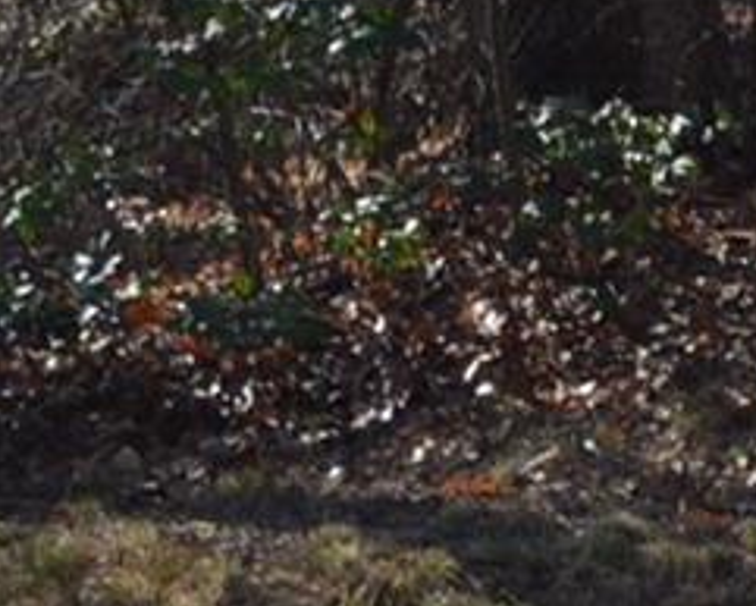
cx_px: -508
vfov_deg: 2.4
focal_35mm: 658
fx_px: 14728
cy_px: 187
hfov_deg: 2.9
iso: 100
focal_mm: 55
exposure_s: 1/160
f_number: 6.3
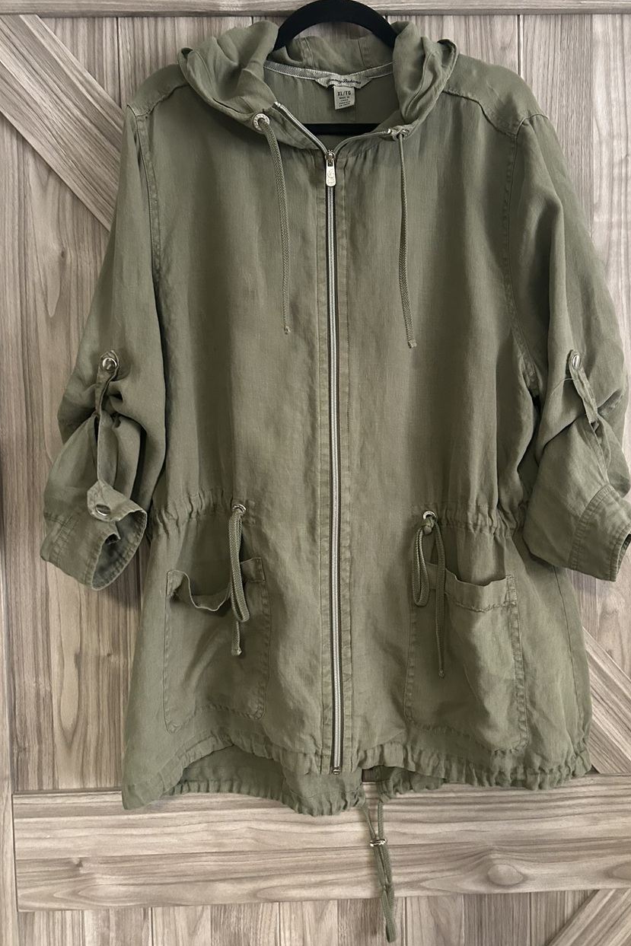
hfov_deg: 44.8
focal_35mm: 29
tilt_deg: -2.1
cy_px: 457
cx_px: 368
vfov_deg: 63.6
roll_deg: +1.0
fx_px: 762
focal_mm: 5.7
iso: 500
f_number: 1.5
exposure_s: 1/40
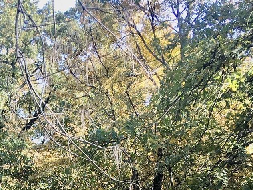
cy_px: 285
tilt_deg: -1.1
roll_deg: -1.8
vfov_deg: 14.6
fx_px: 687
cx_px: -38
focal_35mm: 94
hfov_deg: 19.8
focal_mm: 4.15
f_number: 2.2
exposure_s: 1/161
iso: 25
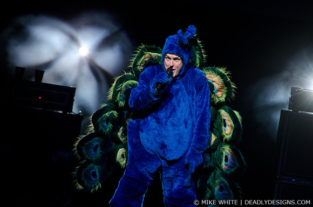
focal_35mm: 300
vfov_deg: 4.6
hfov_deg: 6.9
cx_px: 156
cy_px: 104
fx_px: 2603
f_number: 4.5
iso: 1000
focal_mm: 200
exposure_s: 1/800
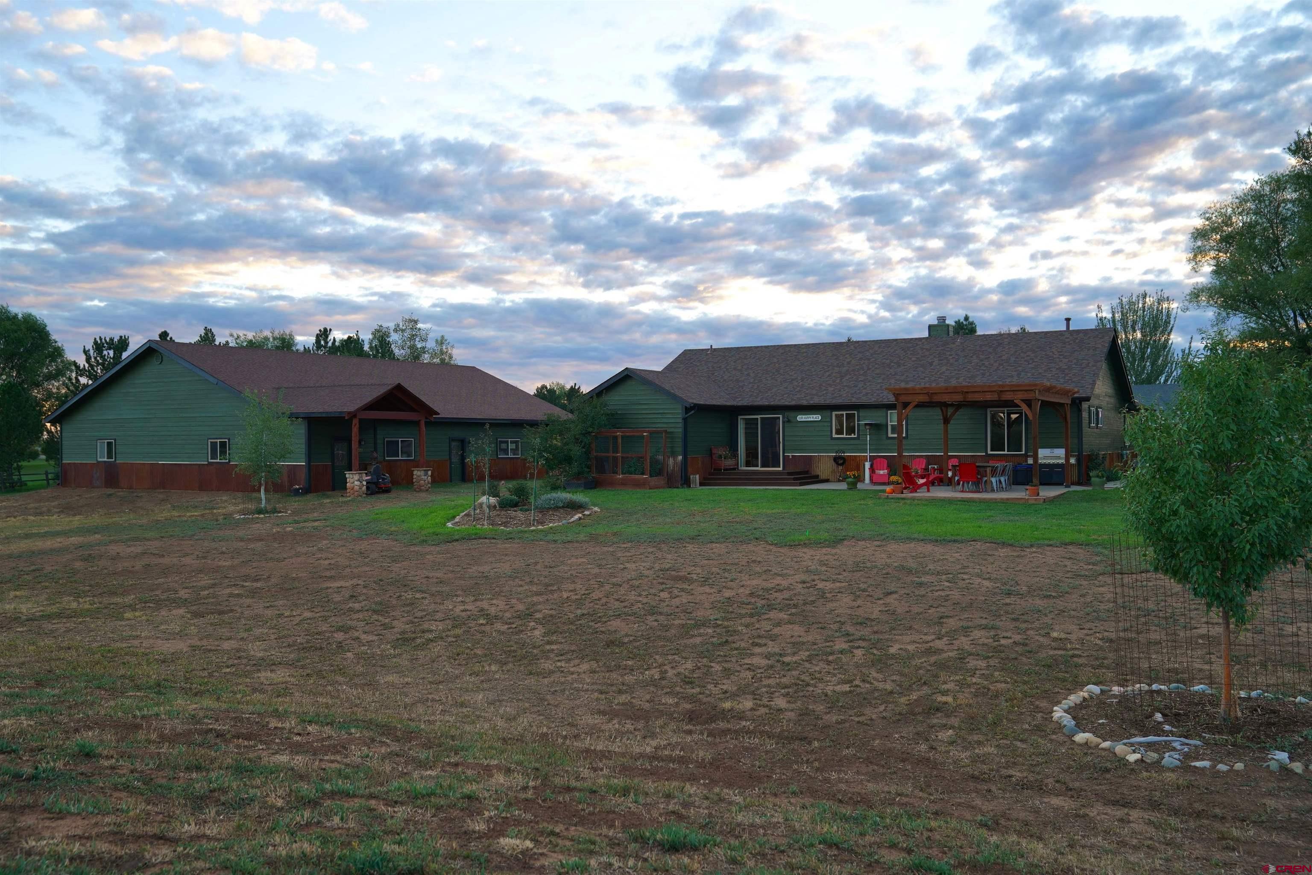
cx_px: 656
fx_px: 1130
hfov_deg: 60.3
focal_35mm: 31
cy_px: 438
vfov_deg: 42.3
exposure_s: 1/60
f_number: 4
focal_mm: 31
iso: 100
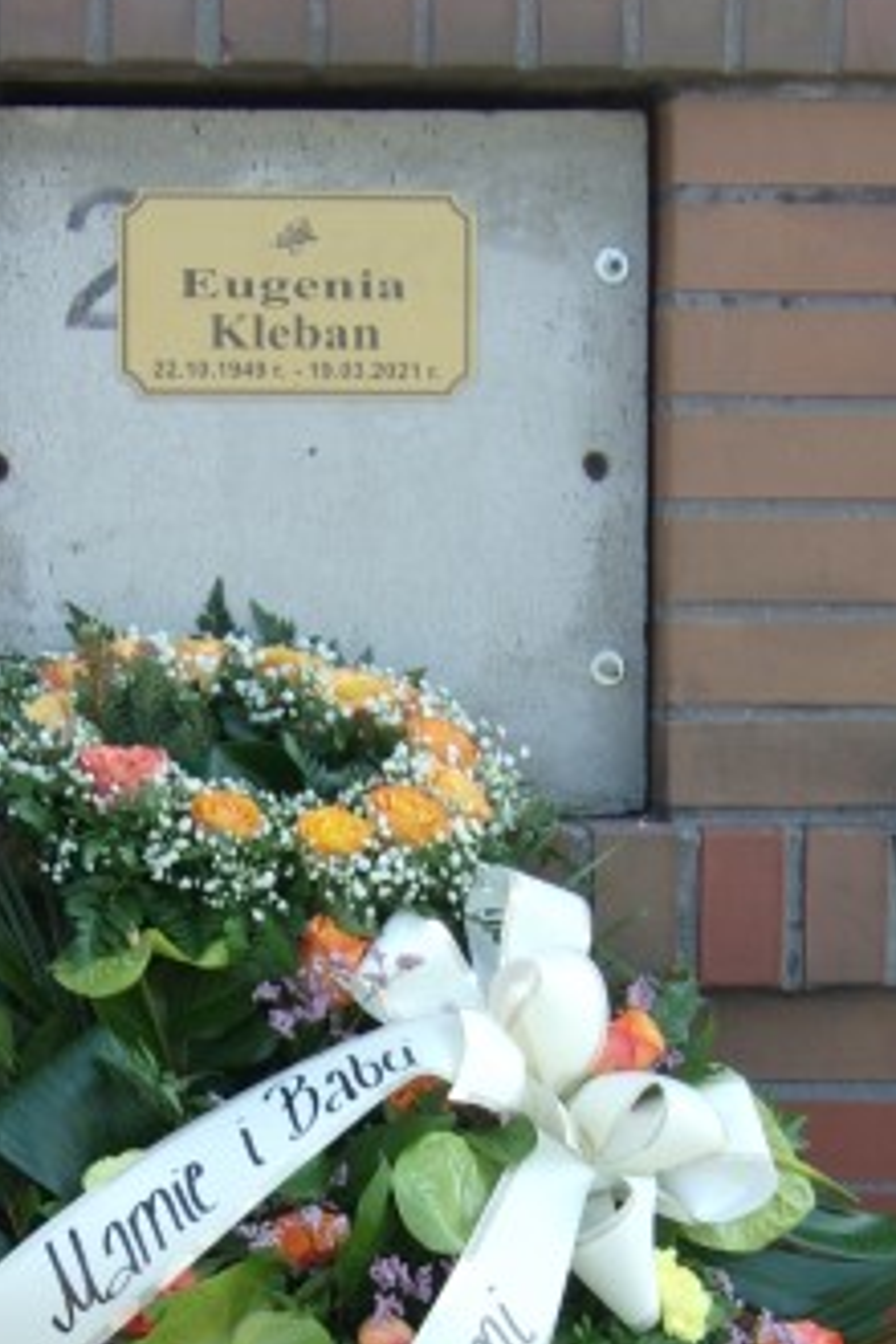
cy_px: 1242
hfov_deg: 12.8
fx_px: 3994
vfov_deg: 18.7
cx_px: 517
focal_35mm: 107
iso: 80
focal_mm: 9.4
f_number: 4.2
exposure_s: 1/150
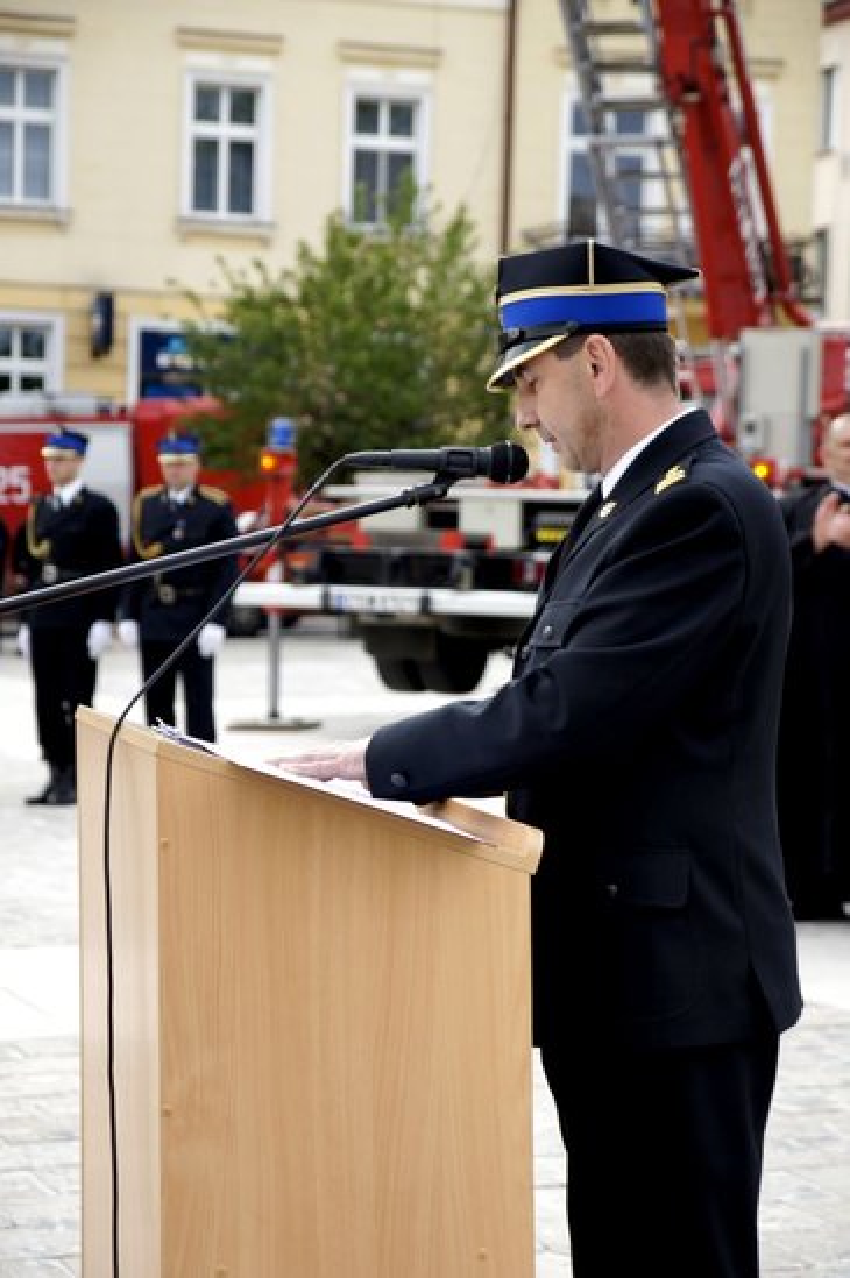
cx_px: 425
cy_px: 639
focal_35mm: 105
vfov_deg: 19.5
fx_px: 3726
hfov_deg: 13.0
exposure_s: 1/160
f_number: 4.5
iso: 100
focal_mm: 70
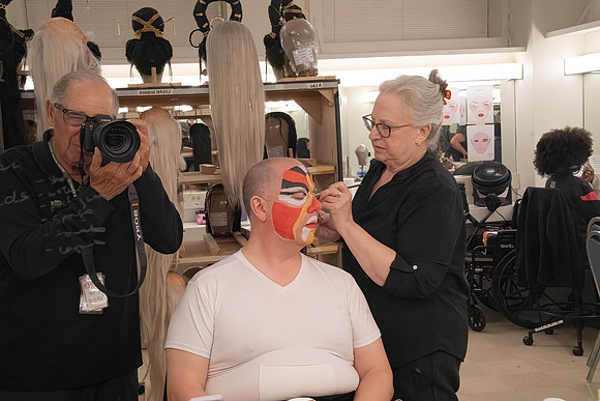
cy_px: 200
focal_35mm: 55
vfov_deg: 24.6
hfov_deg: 36.2
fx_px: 917
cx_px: 300
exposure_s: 1/500
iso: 16000
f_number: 11
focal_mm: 55
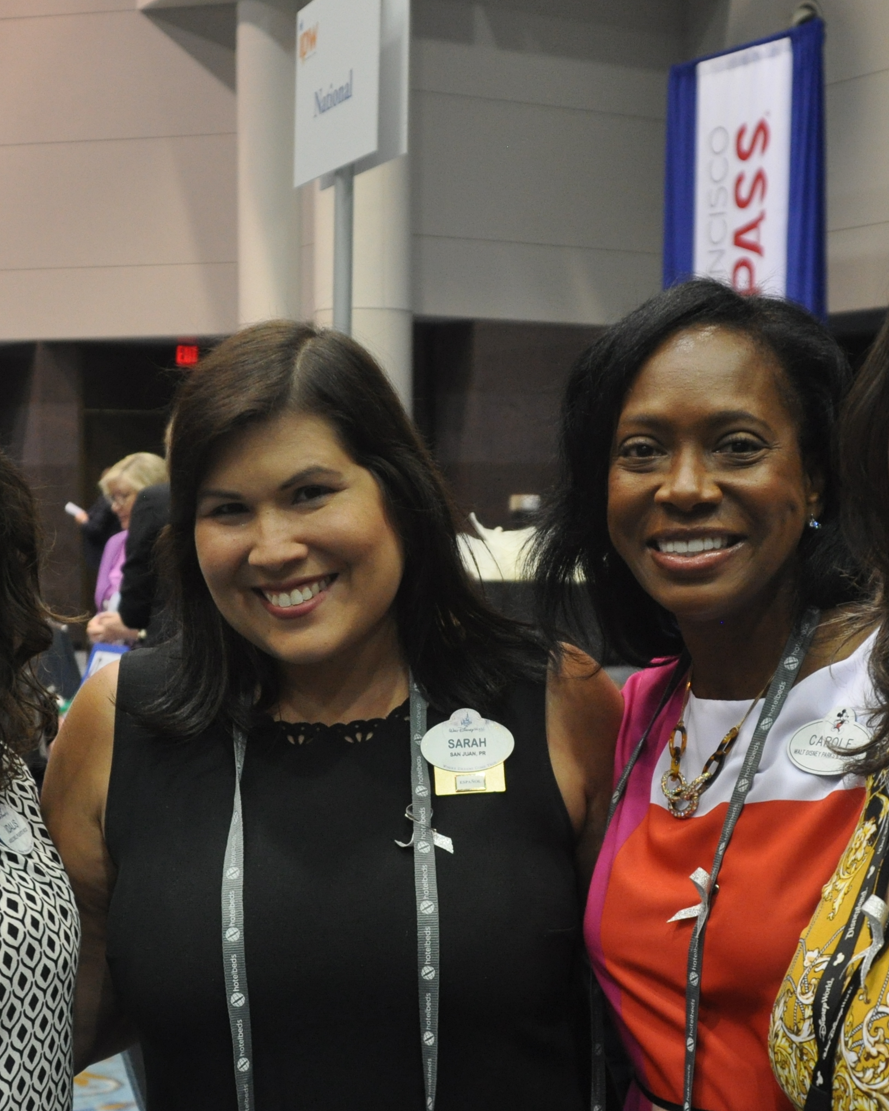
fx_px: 2138
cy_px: 715
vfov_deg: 29.0
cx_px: 497
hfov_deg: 23.5
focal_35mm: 65
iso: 800
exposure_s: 1/30
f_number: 3.8
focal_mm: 22
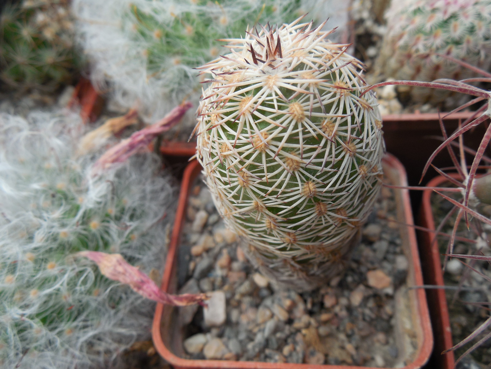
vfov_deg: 45.4
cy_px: 184
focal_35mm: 31
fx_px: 440
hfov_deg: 58.4
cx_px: 246
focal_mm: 5.6
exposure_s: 1/125
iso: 125
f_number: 3.6
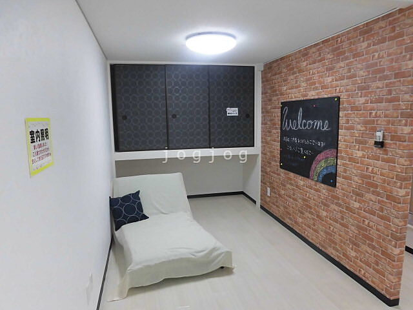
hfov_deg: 71.6
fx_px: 286
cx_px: 206
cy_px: 155
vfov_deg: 56.8
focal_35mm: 24
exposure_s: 1/40
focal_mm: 4.3
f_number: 3.1
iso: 250
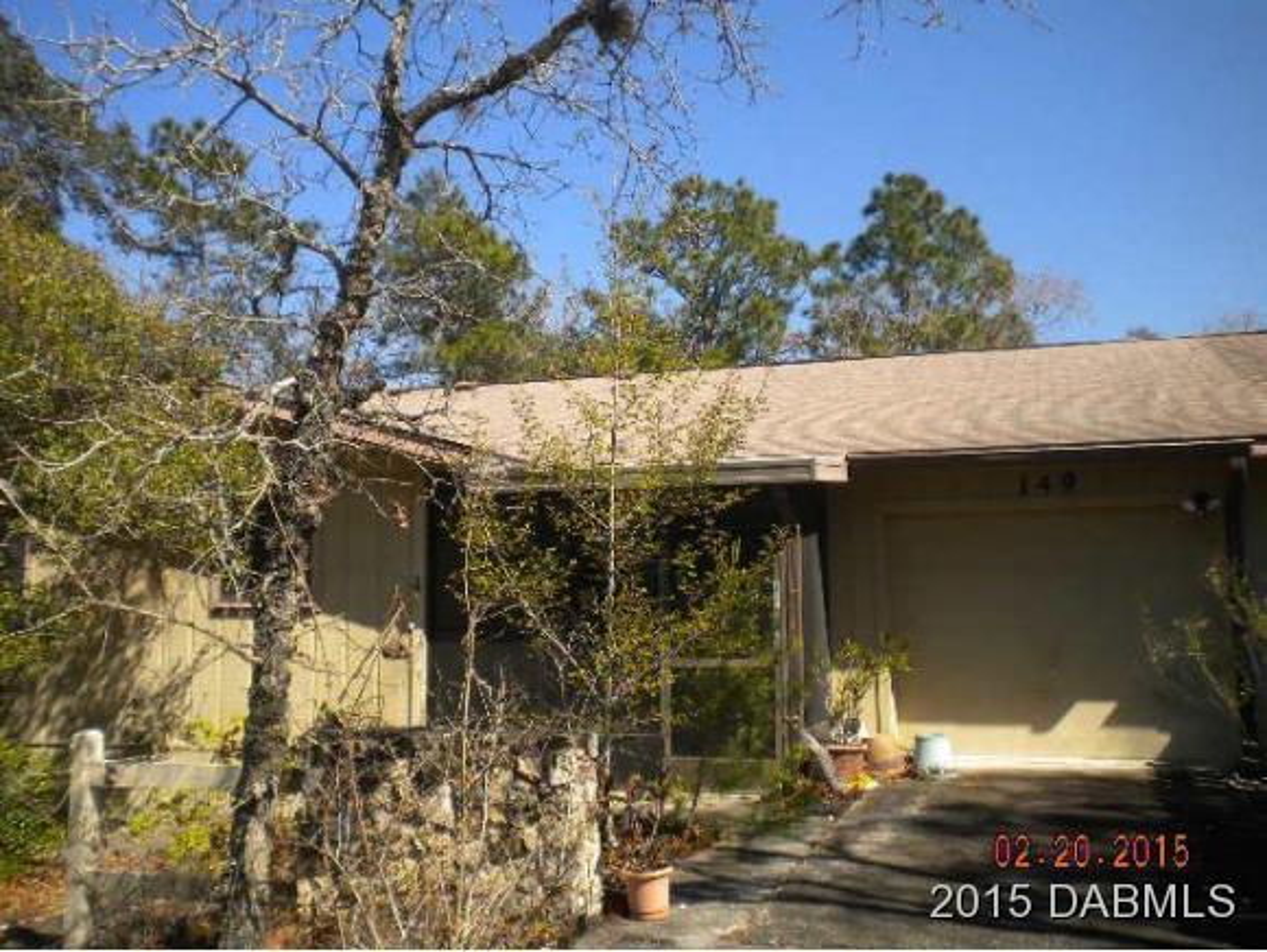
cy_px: 476
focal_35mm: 35
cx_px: 634
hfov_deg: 52.6
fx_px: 1282
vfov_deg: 40.8
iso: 80
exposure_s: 1/508
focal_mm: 6.3
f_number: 4.6
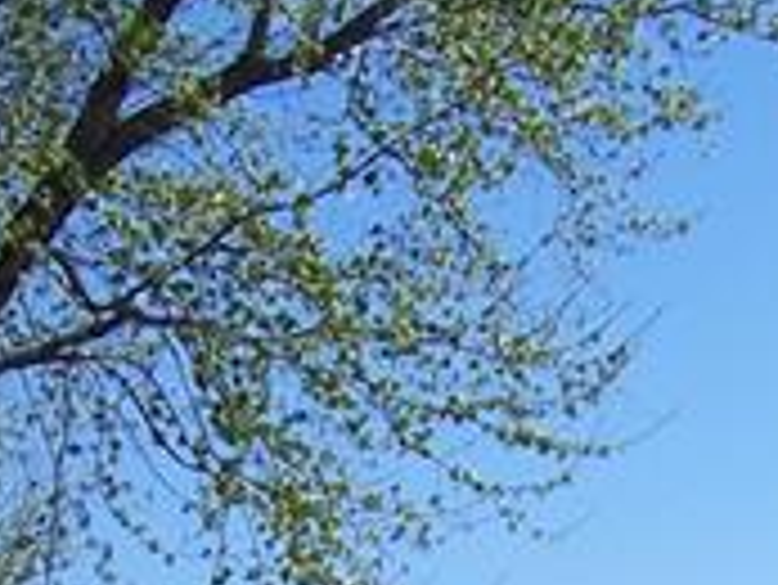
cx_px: 409
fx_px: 2744
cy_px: 842
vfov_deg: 11.7
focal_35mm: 122
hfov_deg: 16.1
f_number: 3.4
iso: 80
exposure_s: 1/1000
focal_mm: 5.5
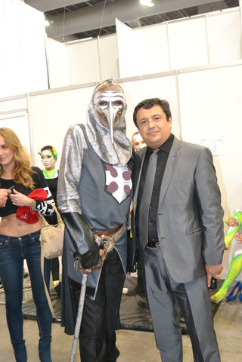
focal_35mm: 42
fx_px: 423
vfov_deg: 46.4
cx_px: 121
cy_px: 181
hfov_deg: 31.9
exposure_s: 1/60
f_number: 4
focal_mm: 28
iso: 2500
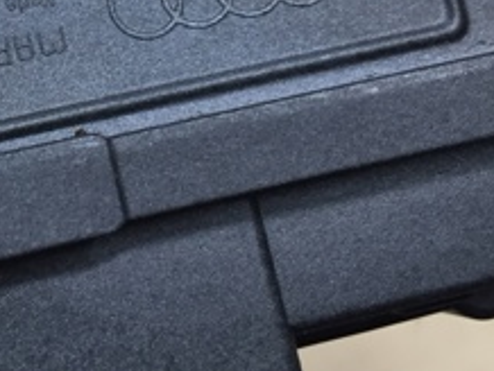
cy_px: -66
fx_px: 1214
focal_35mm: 85
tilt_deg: -42.3
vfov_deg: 16.7
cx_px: 29
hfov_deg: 22.3
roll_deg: +16.4
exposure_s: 1/33
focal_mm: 4.15
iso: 100
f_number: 2.2
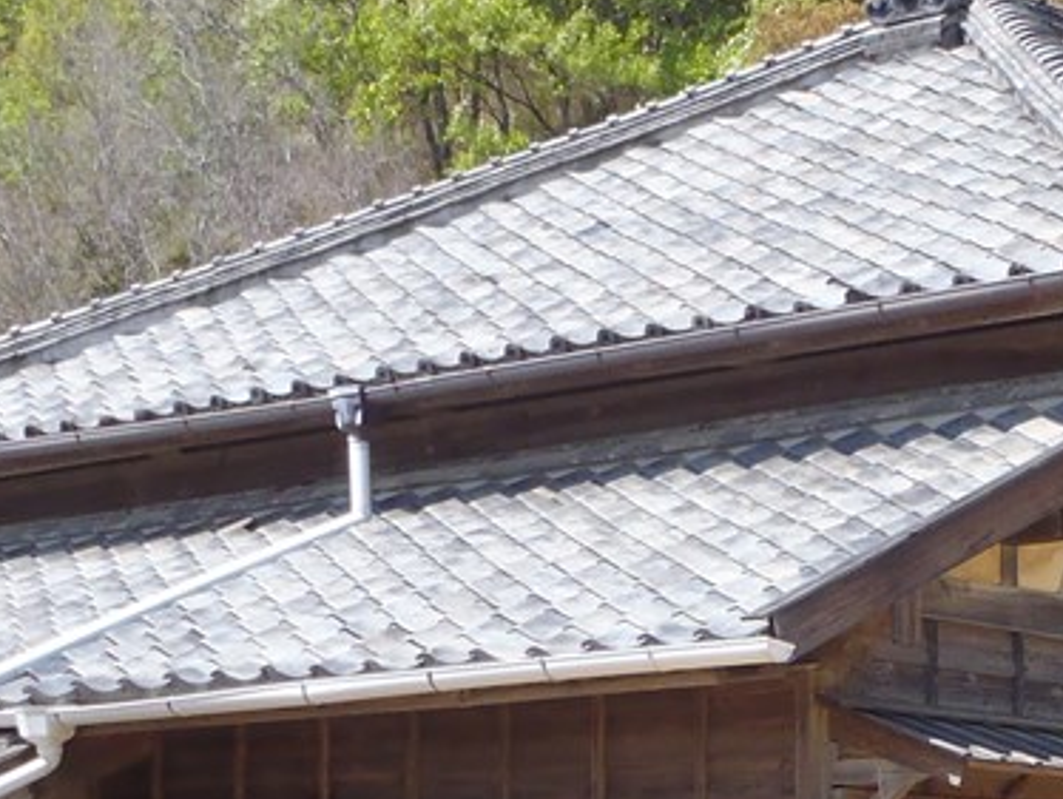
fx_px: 2858
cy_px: 762
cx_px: 1165
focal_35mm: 93
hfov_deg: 20.1
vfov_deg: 15.7
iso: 80
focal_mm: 6.07
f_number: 4.4
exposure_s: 1/200
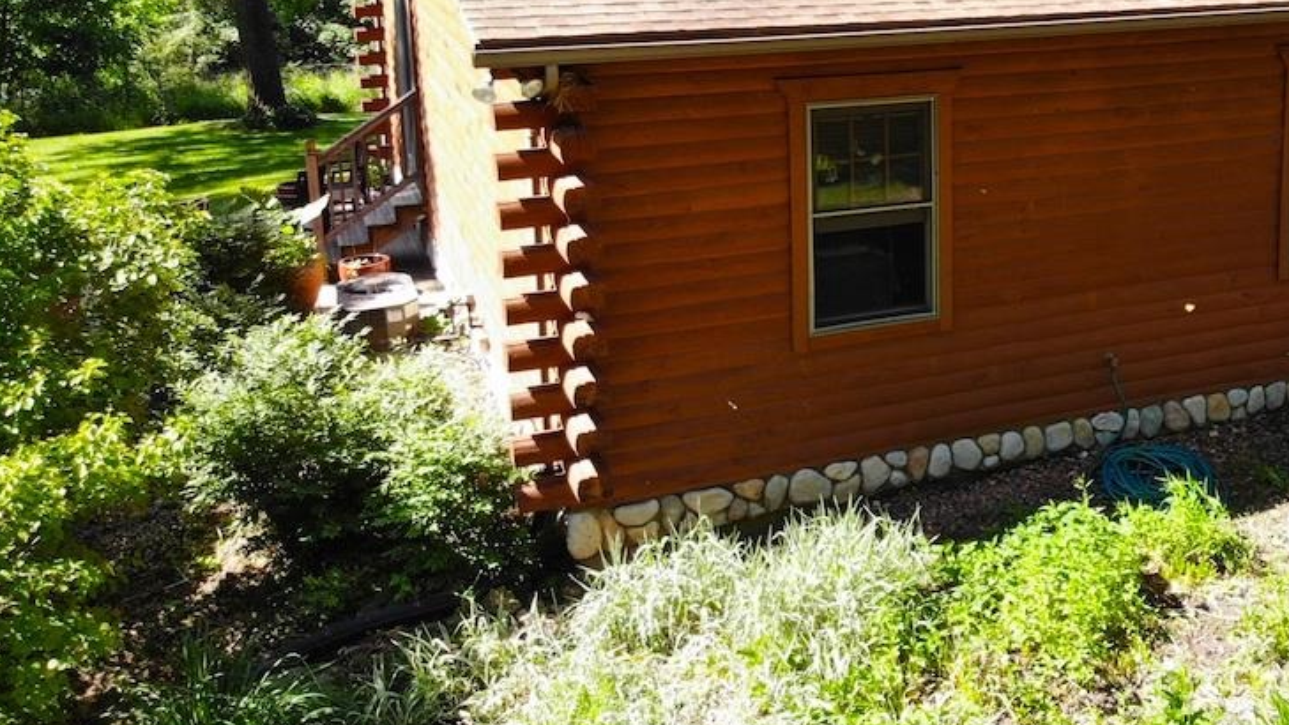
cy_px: 156
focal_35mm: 43
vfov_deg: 27.2
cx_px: 1054
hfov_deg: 44.7
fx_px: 1470
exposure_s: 1/200
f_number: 2.8
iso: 100
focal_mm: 4.5
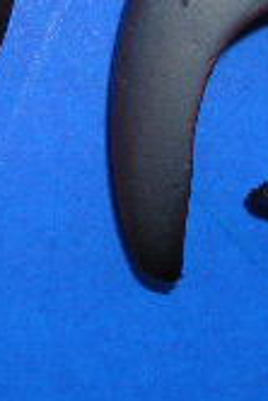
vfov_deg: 14.5
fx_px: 1560
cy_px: 19
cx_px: 27
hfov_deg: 9.8
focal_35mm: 140
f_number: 5.6
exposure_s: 1/60.1
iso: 50
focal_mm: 5.8
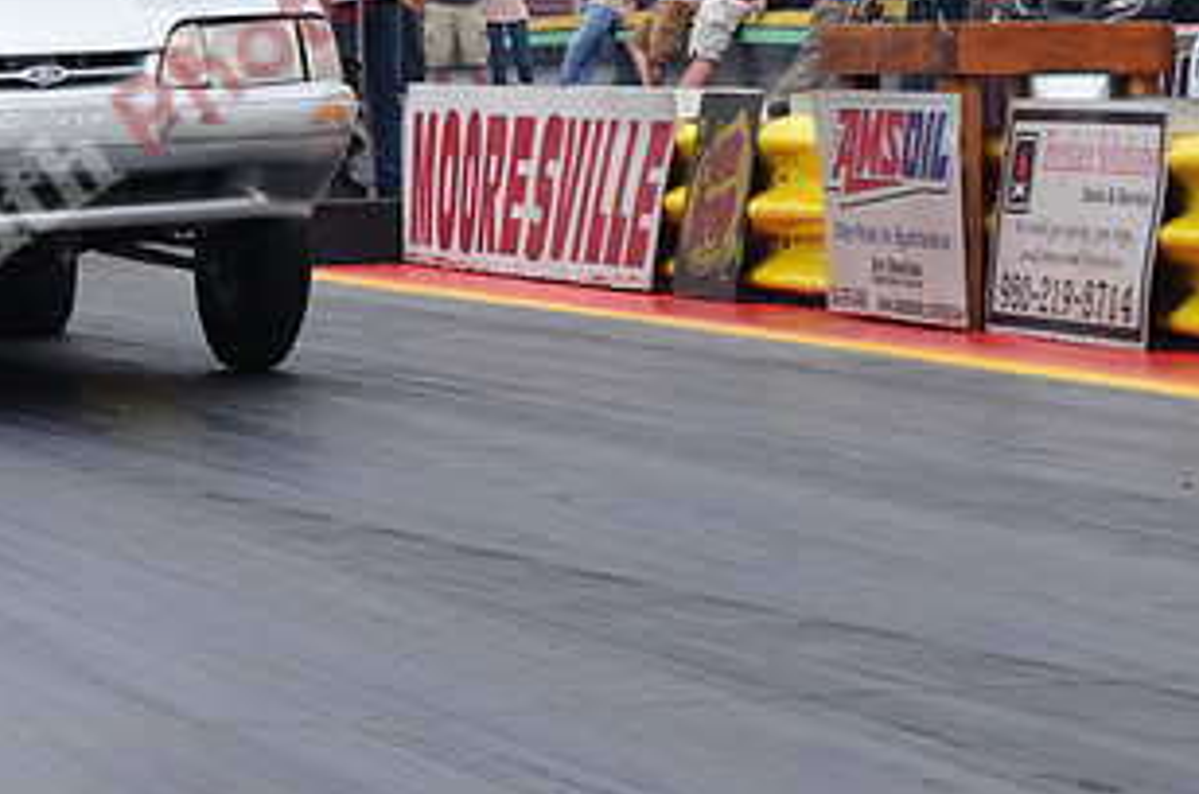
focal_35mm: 254
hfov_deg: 8.1
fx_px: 8442
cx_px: 183
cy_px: 125
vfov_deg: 5.4
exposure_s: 1/1250
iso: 1000
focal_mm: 90
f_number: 9
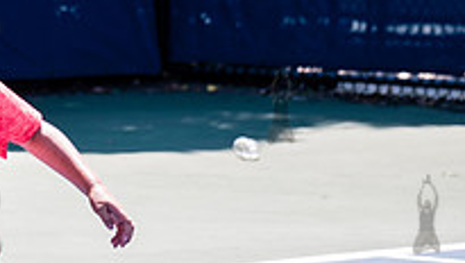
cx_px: 21
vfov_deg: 3.2
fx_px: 4766
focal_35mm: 386
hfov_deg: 5.6
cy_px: -22
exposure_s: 1/400
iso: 100
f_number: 4
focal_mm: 85
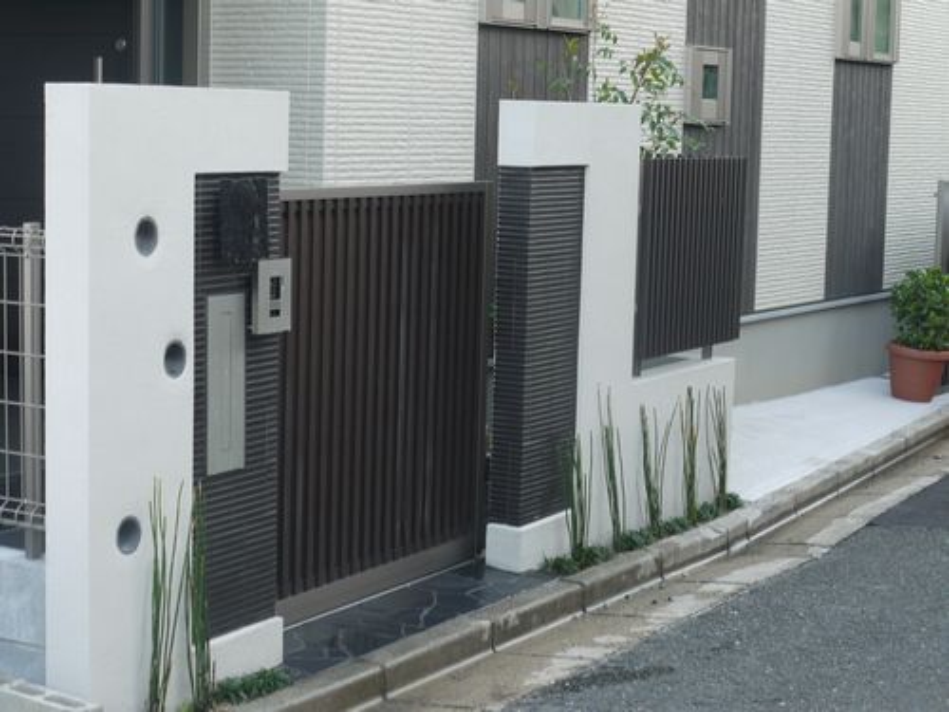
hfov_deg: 28.6
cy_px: 356
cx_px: 474
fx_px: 1864
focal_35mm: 68
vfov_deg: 21.6
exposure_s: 1/50
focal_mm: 34
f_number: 5.5
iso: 200
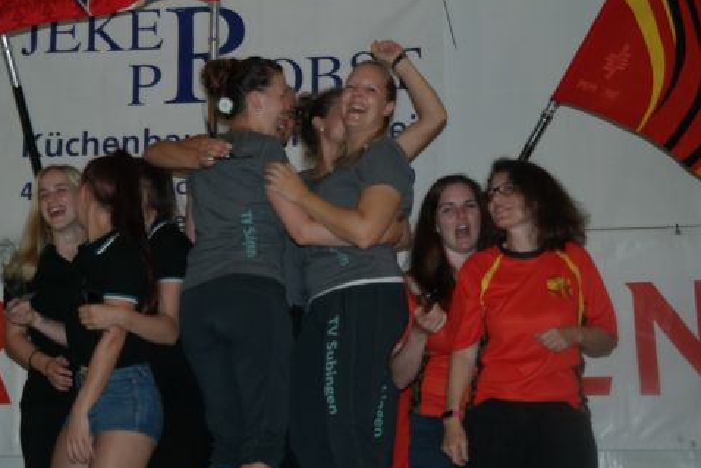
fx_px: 1461
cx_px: 279
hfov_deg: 26.9
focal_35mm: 75
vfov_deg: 18.2
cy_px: 209
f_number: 4.5
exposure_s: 1/60
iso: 400
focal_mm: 37
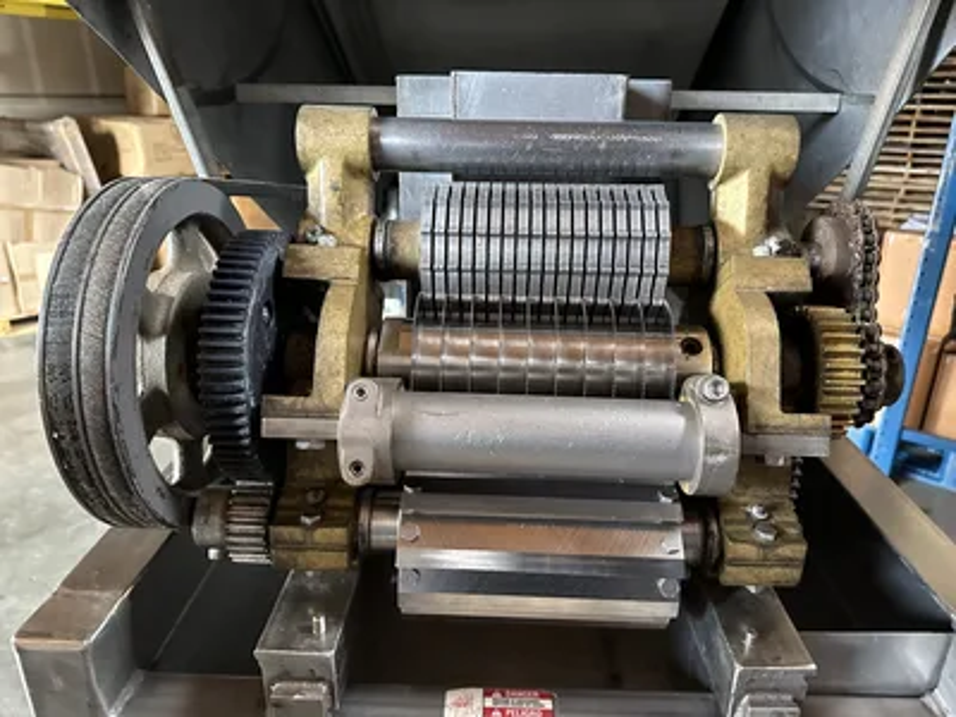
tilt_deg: -20.9
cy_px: 358
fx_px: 663
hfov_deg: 71.6
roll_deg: -2.7
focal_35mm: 24
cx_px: 478
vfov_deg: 56.8
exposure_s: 1/60
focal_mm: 6.86
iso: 800
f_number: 1.78
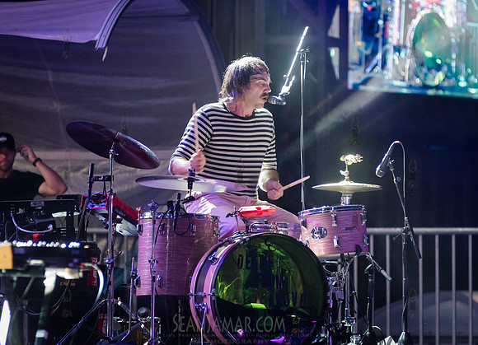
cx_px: 224
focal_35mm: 252
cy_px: 128
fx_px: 3435
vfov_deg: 5.8
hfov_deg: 8.0
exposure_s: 1/250
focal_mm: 185
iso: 4000
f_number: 3.5
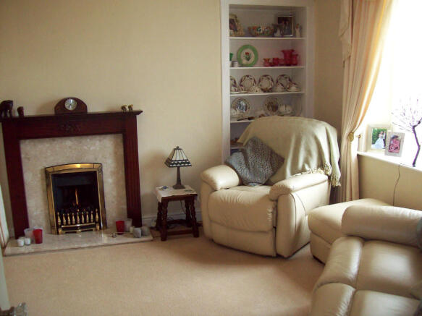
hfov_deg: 51.4
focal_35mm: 36
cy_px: 158
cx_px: 211
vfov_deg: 39.6
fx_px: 439
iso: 200
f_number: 2.7
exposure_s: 1/64
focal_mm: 6
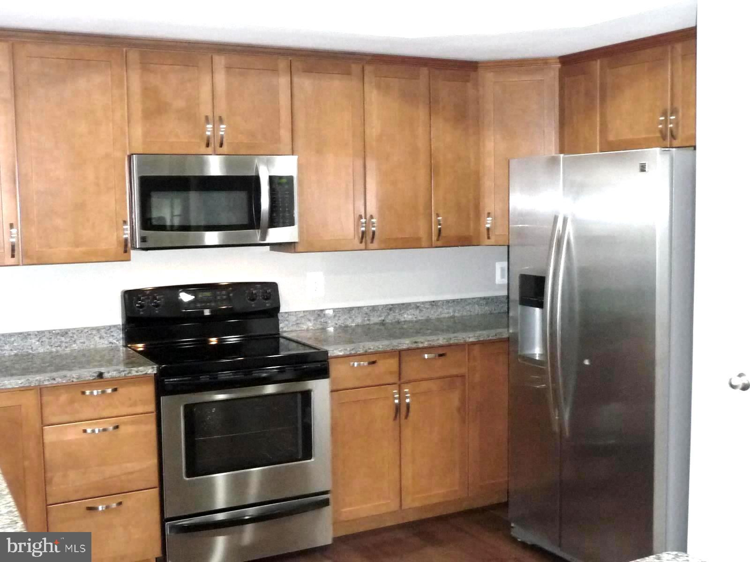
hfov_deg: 45.8
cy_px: 281
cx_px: 375
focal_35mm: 41
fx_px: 888
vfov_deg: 35.1
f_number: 3.3
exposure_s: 1/30
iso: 400
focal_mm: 4.7
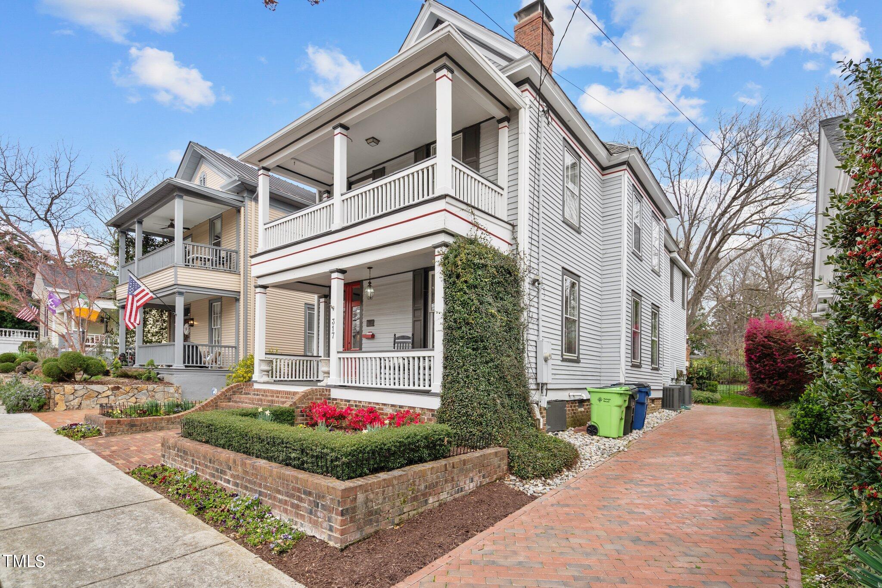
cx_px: 441
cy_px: 294
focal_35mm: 16
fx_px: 392
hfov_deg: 96.7
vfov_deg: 73.7
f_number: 4.5
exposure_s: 1/60
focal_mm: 16
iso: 100
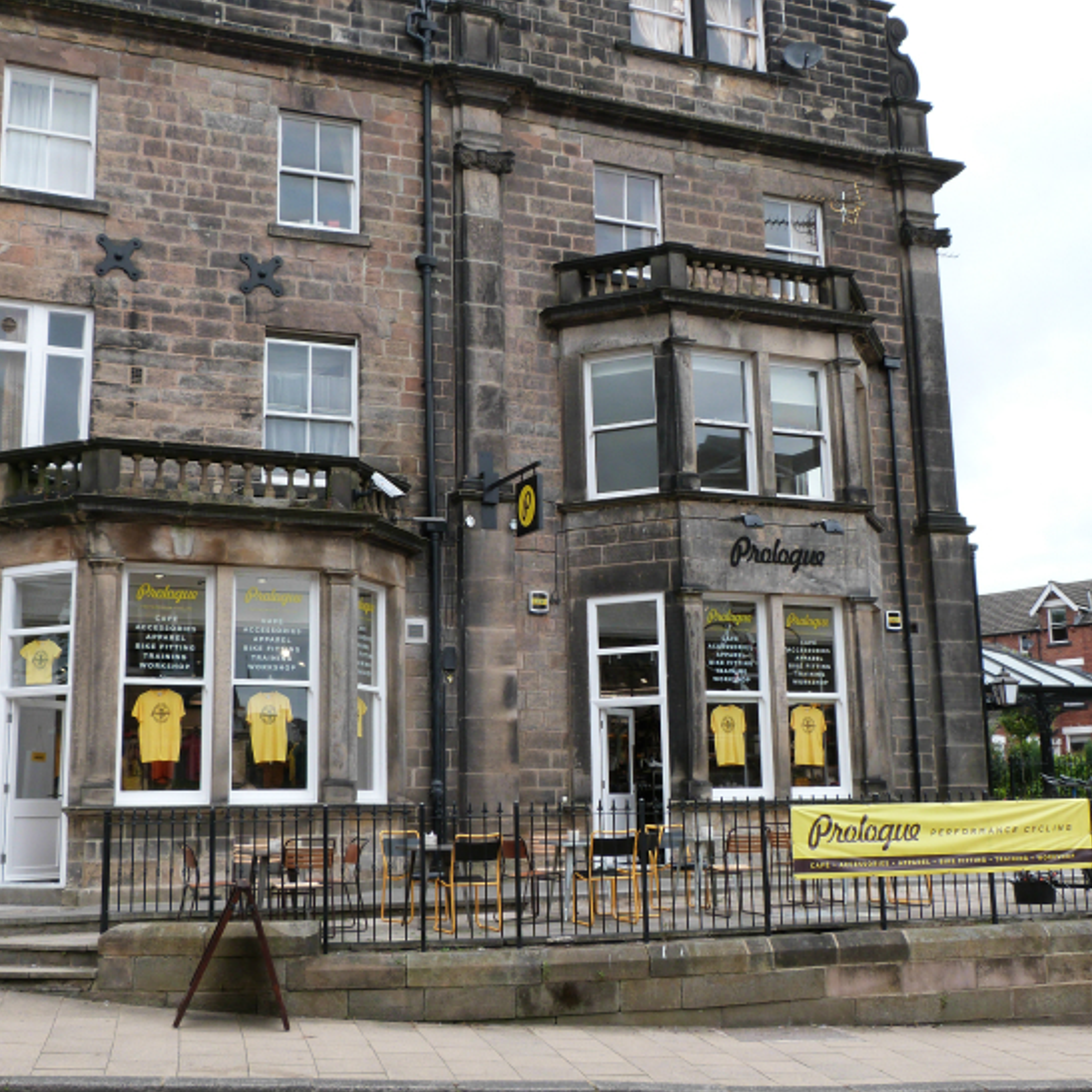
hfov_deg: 41.9
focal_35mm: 40
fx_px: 1428
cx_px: 527
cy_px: 534
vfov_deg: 41.9
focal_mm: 5.9
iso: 100
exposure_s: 1/160
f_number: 4
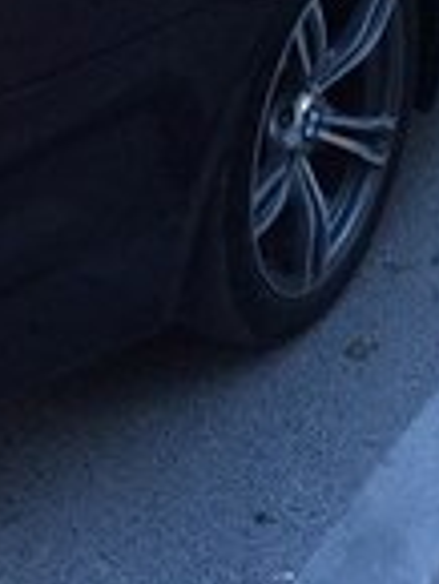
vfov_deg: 18.9
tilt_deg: -22.7
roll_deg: -1.4
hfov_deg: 14.9
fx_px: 1672
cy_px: -85
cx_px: 322
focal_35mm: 99
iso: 250
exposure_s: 1/20
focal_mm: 4.15
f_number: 2.2
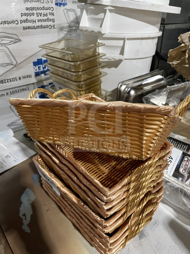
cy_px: 127
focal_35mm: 26
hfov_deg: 53.1
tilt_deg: -29.5
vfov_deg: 67.3
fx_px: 190
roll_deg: -1.1
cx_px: 95
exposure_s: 1/60
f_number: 1.6
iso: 250
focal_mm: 4.2
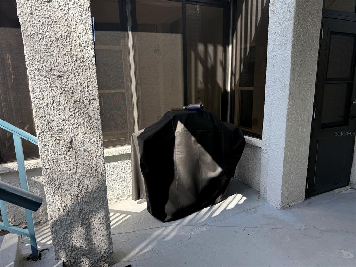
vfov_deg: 56.8
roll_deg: +1.2
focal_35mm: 24
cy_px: 134
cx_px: 178
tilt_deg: -12.5
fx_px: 247
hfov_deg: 71.6
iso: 100
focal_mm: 6.76
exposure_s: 1/1211
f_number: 1.78
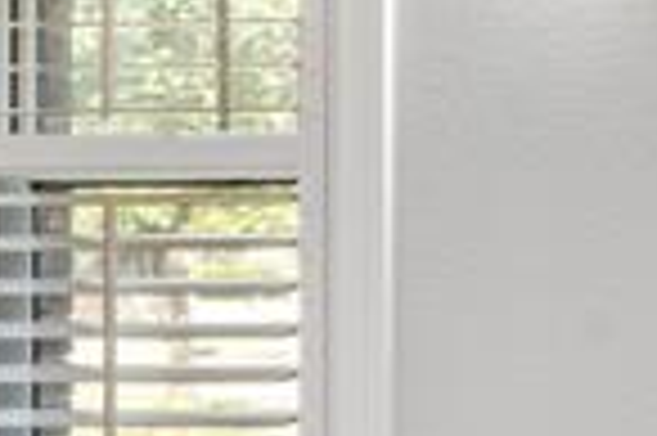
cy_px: 409
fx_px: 2042
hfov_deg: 10.8
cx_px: 2061
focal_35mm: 112
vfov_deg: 12.1
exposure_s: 1/4
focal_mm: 16
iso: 250
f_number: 9
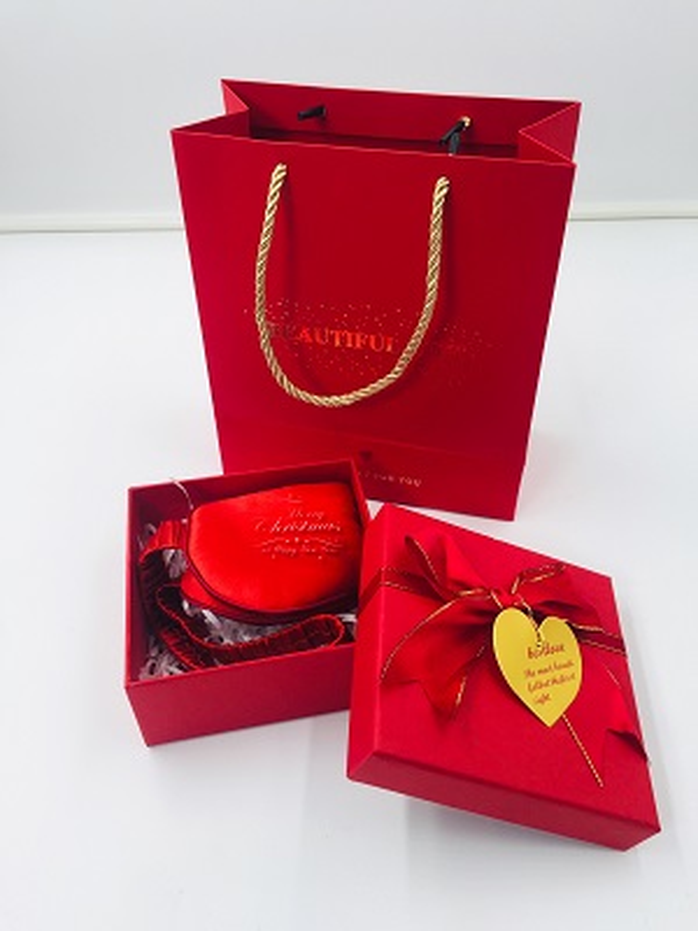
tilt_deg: -41.5
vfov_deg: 61.7
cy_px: 466
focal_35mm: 29
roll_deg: +2.1
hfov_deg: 48.2
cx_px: 349
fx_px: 780
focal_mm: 4.15
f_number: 2.2
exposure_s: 1/110
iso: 32
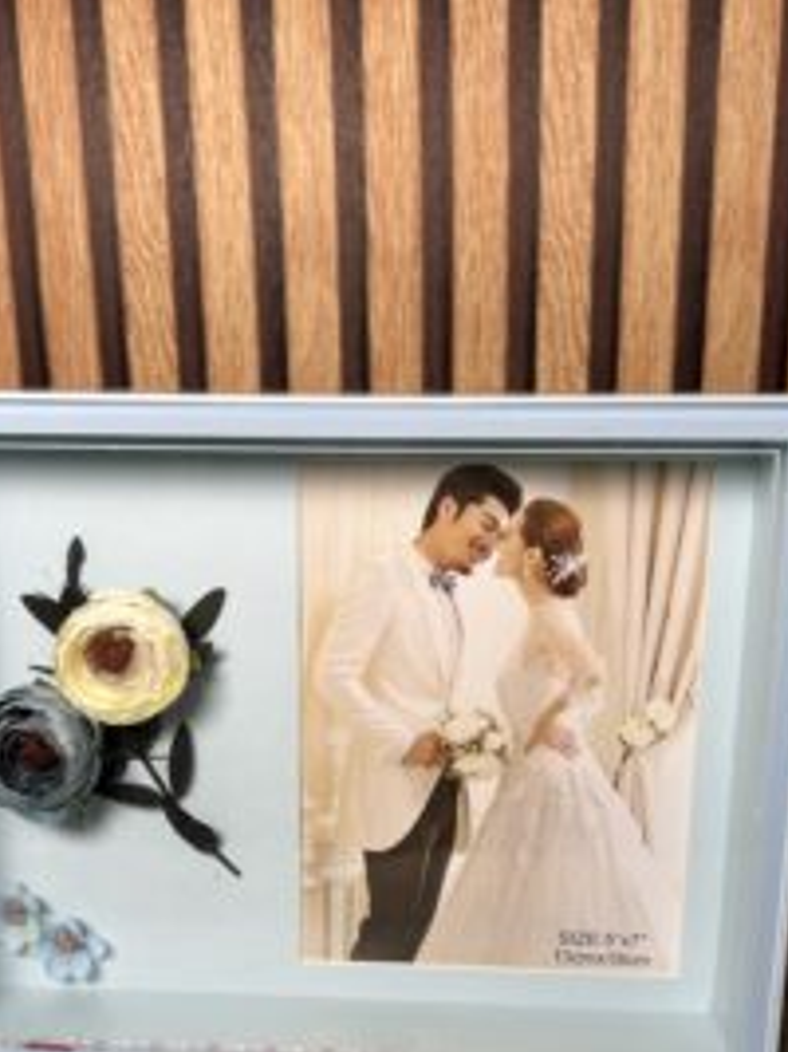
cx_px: 362
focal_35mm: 39
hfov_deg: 36.8
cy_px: 650
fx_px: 1185
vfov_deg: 47.5
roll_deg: +0.5
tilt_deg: -15.9
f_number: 1.5
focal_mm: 5.7
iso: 32
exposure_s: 1/100
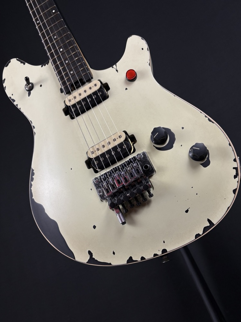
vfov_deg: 67.3
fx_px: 241
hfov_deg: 53.1
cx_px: 120
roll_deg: +25.3
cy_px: 161
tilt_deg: +16.5
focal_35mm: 26
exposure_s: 1/121
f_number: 1.6
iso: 32
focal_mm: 5.96
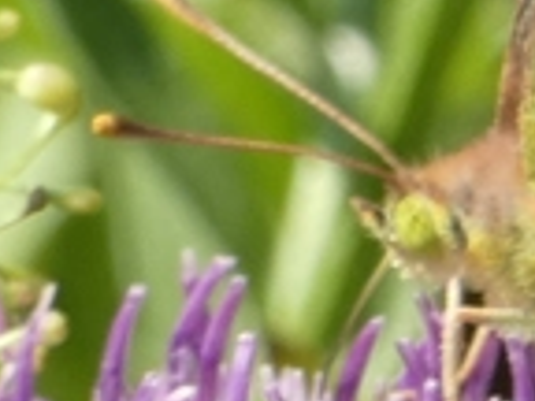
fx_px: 20571
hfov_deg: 1.5
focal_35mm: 1331
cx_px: 635
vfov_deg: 1.1
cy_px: 71
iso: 80
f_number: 5.5
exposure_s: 1/100
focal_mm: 53.8
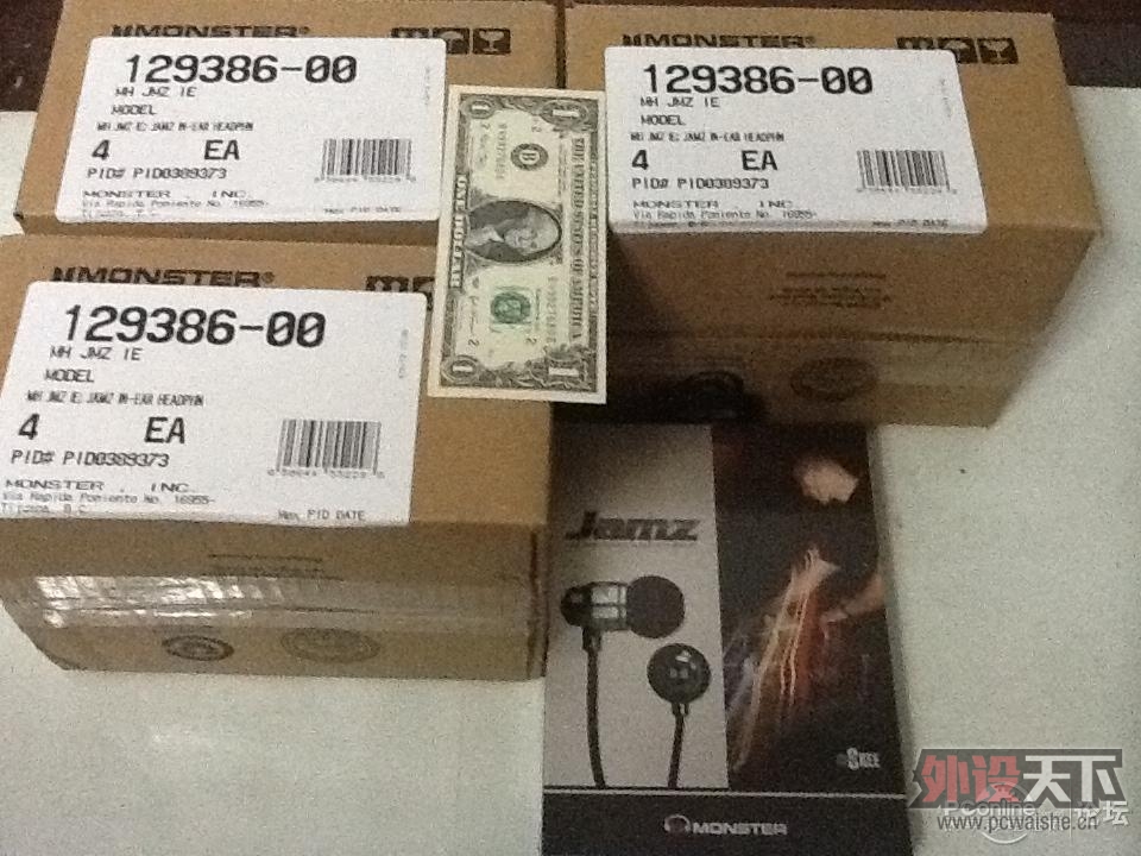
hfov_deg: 56.8
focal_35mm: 32
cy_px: 428
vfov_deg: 44.2
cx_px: 570
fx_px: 1055
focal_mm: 2.03
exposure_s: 1/15
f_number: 2.4
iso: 640
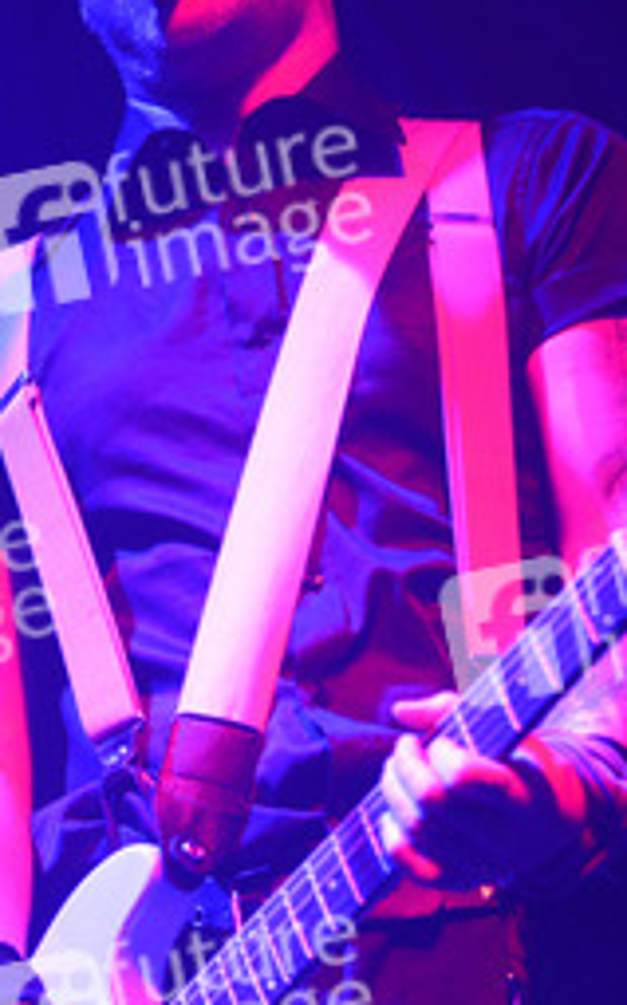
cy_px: 418
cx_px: 286
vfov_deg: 14.5
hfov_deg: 9.1
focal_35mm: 144
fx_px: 3944
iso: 3200
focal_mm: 90
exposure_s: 1/500
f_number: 2.8
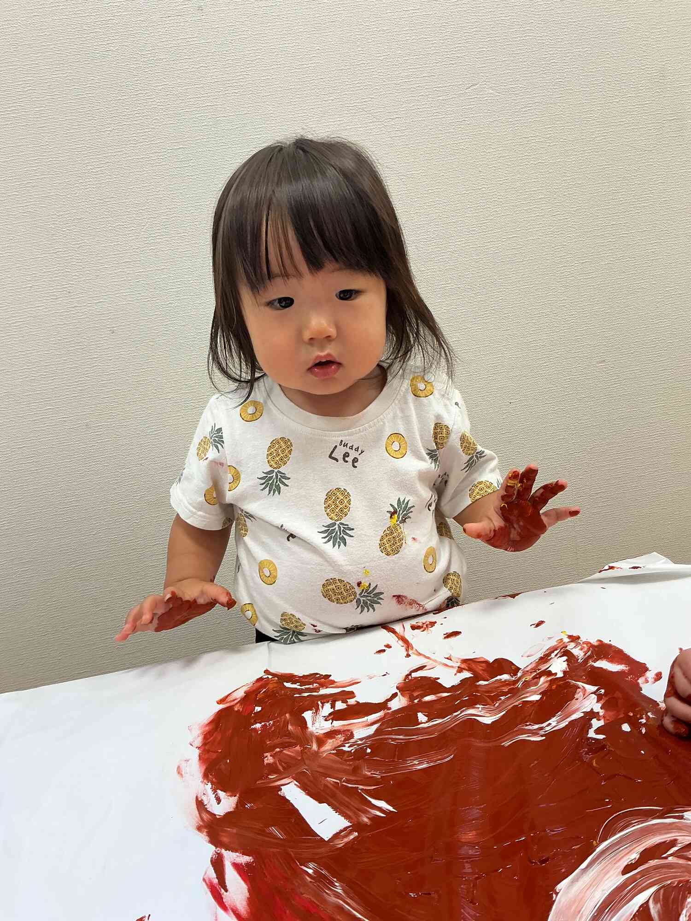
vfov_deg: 61.7
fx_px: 772
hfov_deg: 48.2
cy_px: 460
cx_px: 346
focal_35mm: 29
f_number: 1.8
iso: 32
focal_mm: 3
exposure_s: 1/120
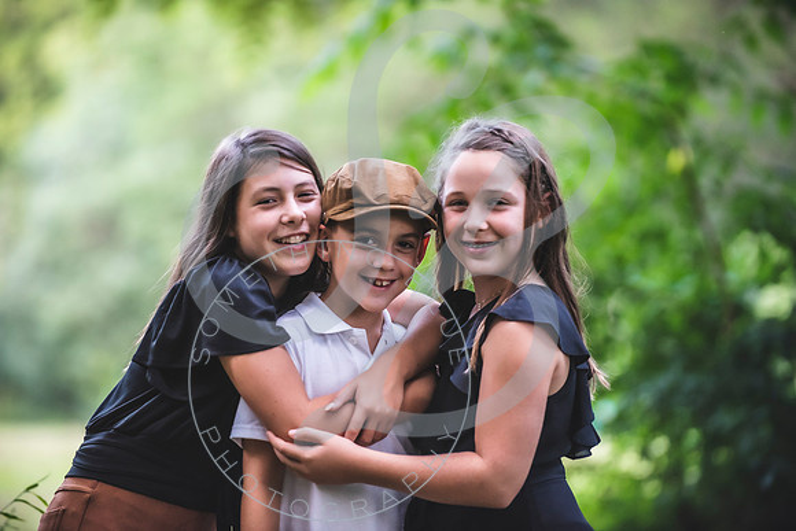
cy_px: 266
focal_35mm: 180
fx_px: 3981
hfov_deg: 11.4
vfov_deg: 7.6
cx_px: 398
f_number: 2.8
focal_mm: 180
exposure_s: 1/250
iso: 1600
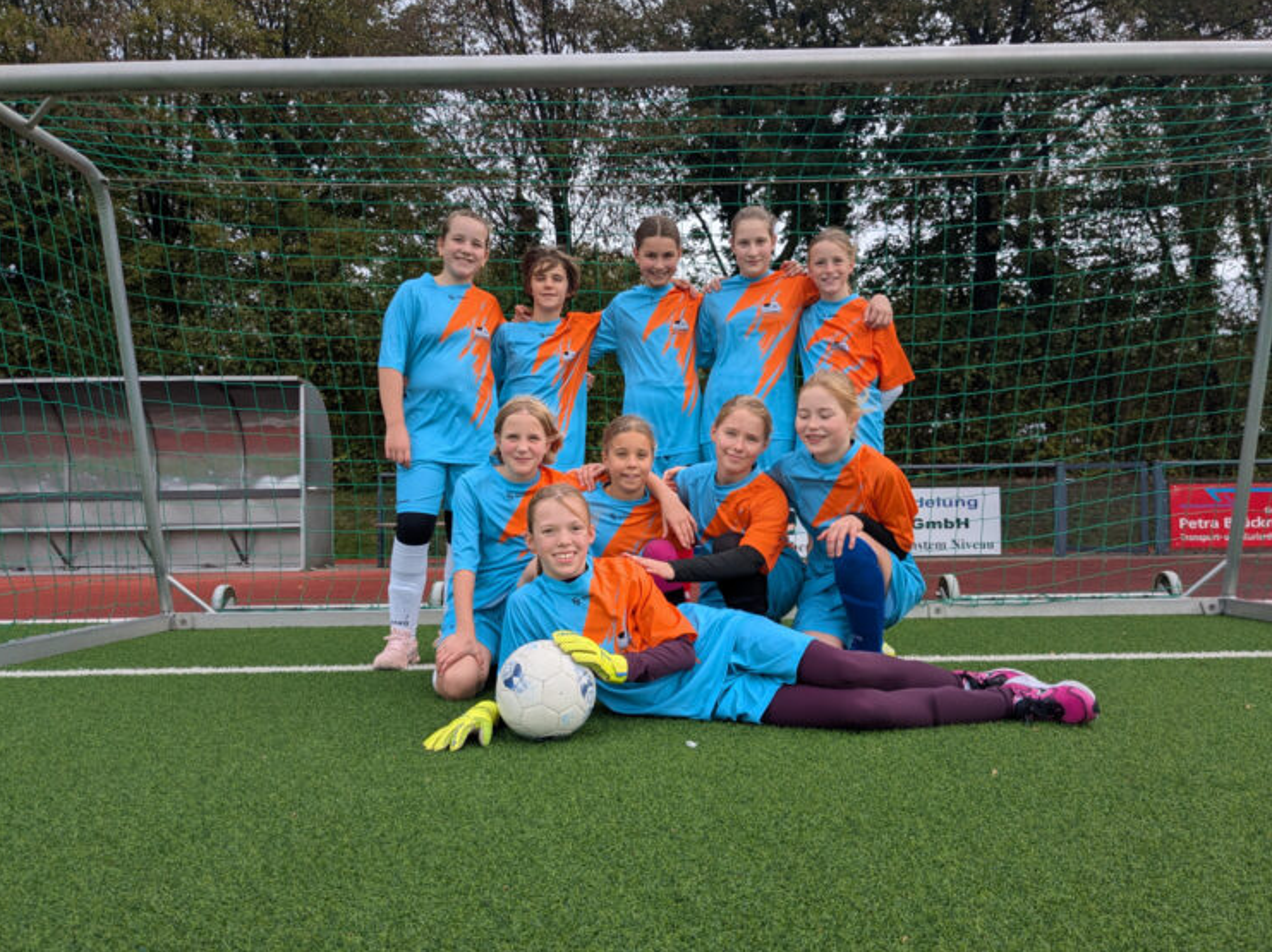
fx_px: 1028
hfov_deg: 63.5
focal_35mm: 28
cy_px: 485
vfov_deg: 49.7
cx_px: 654
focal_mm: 4.4
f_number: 1.7
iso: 46
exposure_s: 1/1669
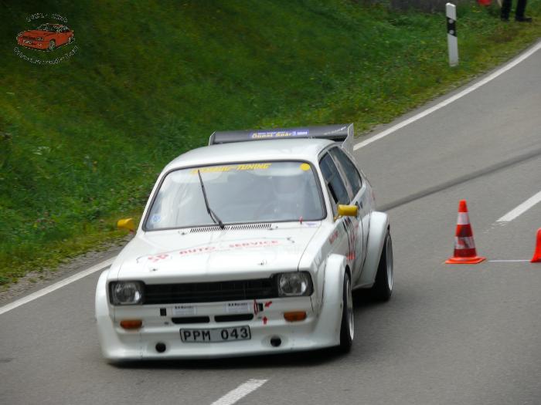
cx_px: 270
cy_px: 202
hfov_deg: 9.6
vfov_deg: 7.2
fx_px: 3235
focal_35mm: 207
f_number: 4
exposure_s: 1/250
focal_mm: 43.7
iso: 100
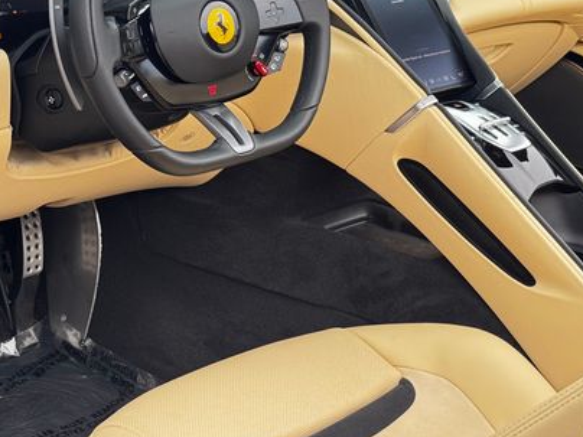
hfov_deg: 25.6
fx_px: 1280
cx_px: 242
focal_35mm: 76
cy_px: 125
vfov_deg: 19.3
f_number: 1.78
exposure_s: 1/158
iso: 64
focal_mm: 6.76
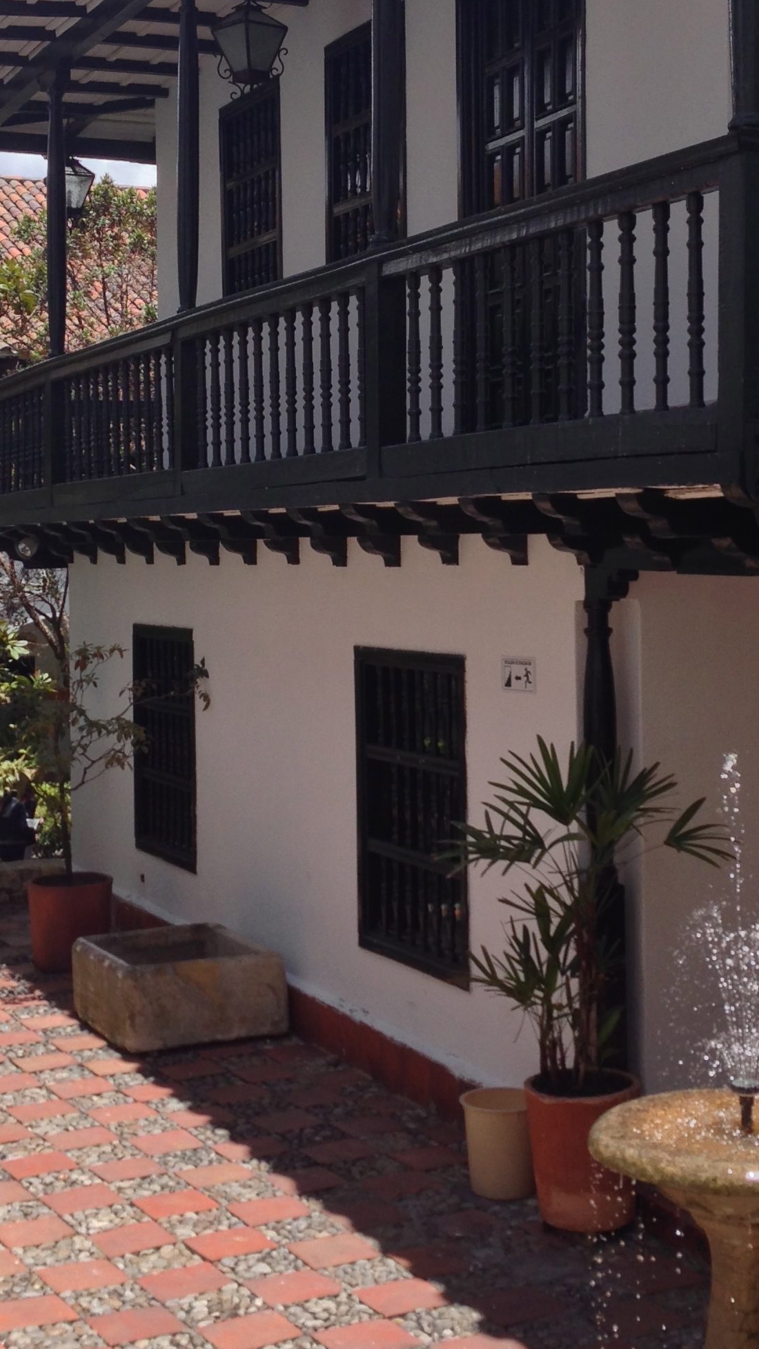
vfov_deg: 34.8
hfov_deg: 20.0
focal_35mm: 60
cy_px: 557
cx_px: 407
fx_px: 2147
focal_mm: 4.12
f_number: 2.4
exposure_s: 1/809
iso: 50
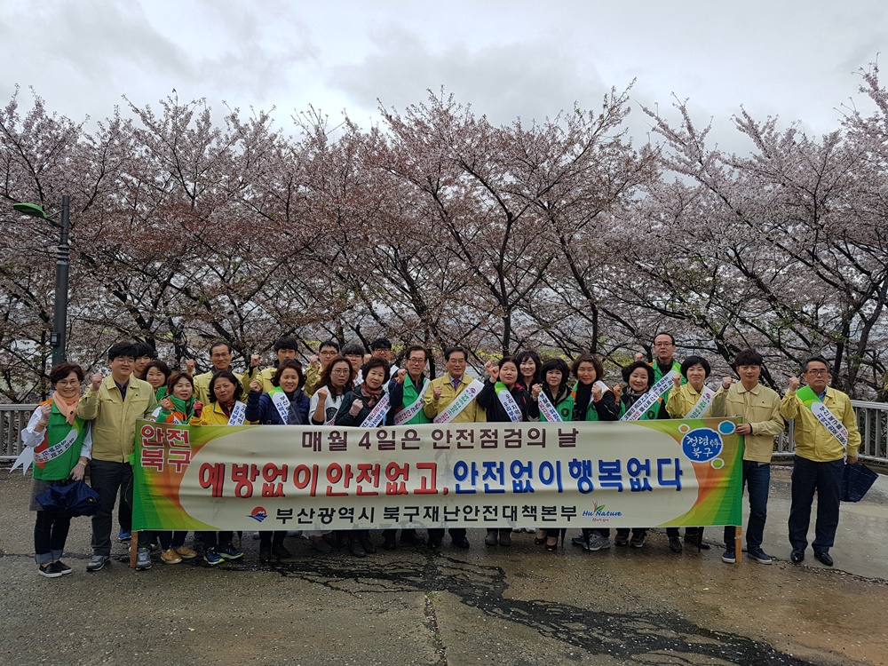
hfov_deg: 67.3
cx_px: 444
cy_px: 333
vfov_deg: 53.1
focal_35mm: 26
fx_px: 667
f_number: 1.7
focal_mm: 4.2
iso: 50
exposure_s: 1/724
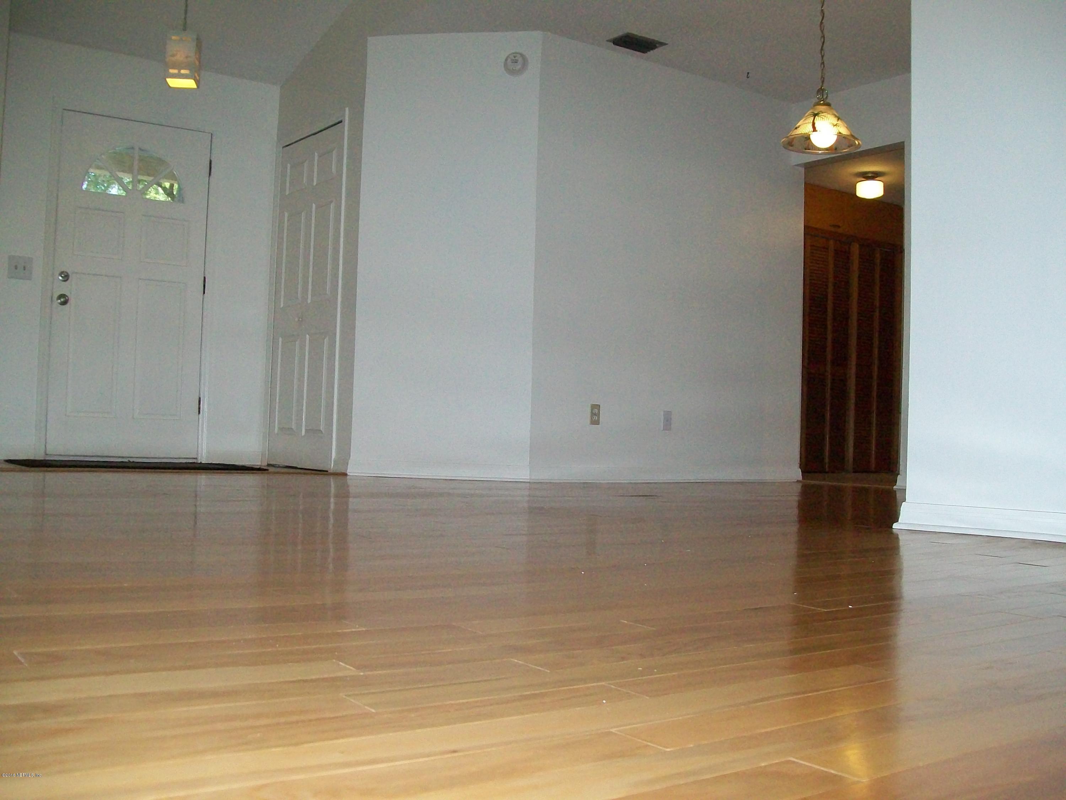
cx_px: 533
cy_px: 400
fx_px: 1109
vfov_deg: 39.7
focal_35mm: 36
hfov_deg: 51.4
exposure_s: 1/125
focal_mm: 6
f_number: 2.7
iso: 200
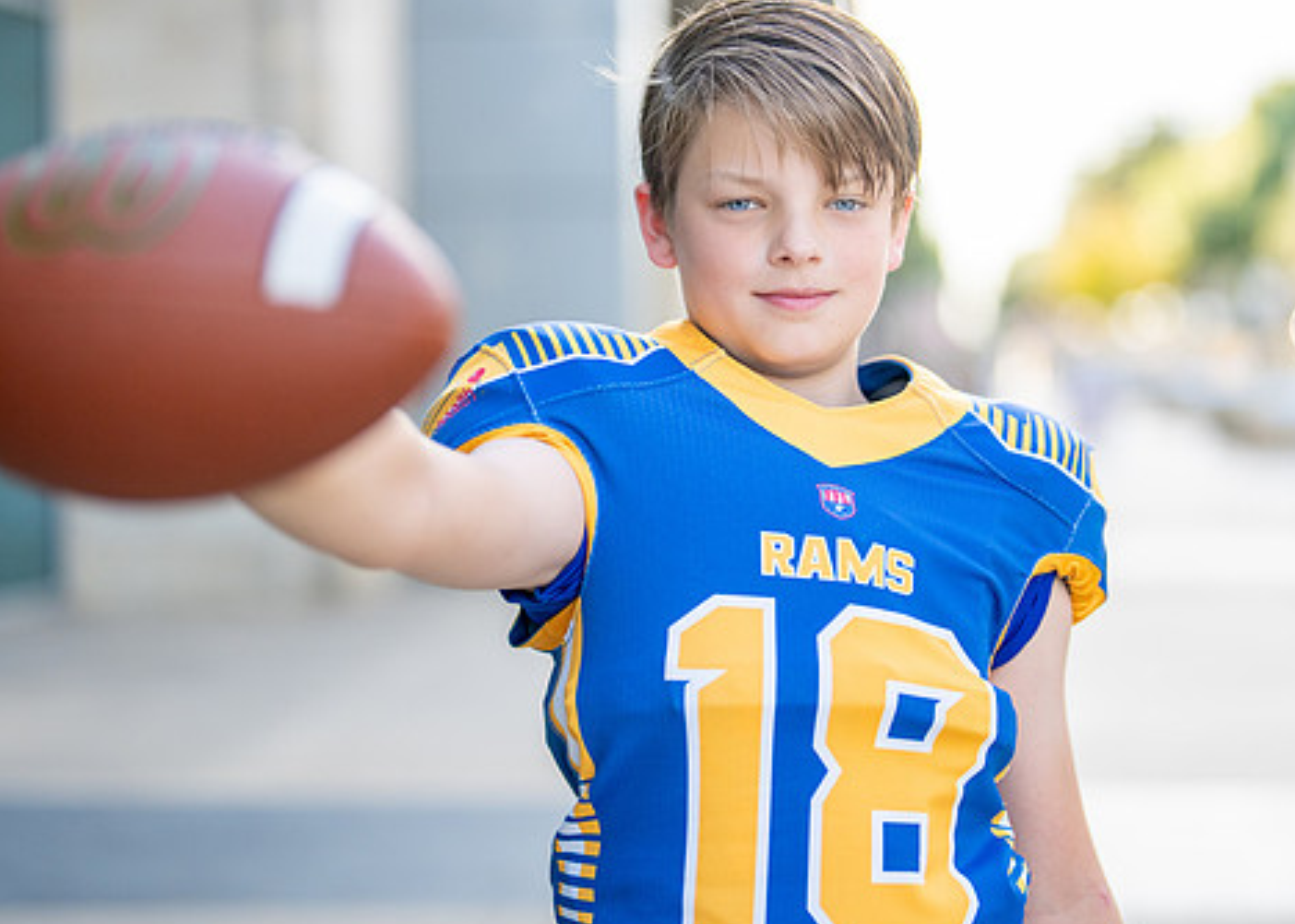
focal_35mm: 77
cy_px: 380
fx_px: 2831
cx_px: 788
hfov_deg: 25.7
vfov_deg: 18.5
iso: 200
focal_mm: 50
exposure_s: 1/2500
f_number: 1.2
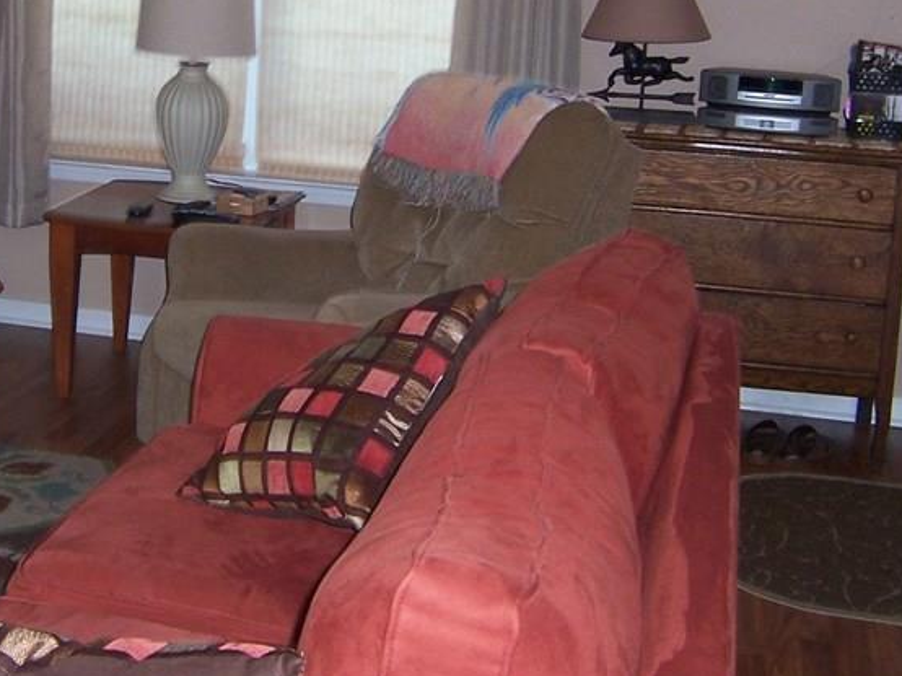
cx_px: 243
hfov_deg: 31.2
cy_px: 124
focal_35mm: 61
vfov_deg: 23.6
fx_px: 1589
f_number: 2.8
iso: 140
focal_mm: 5.5
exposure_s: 1/60
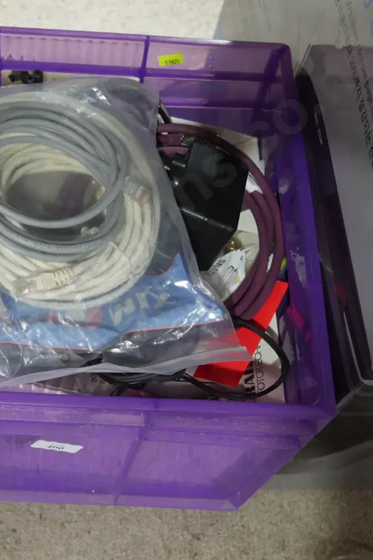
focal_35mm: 56
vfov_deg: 35.6
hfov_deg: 23.8
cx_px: 72
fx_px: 871
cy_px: 280
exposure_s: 1/60
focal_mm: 20
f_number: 4.4
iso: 1000
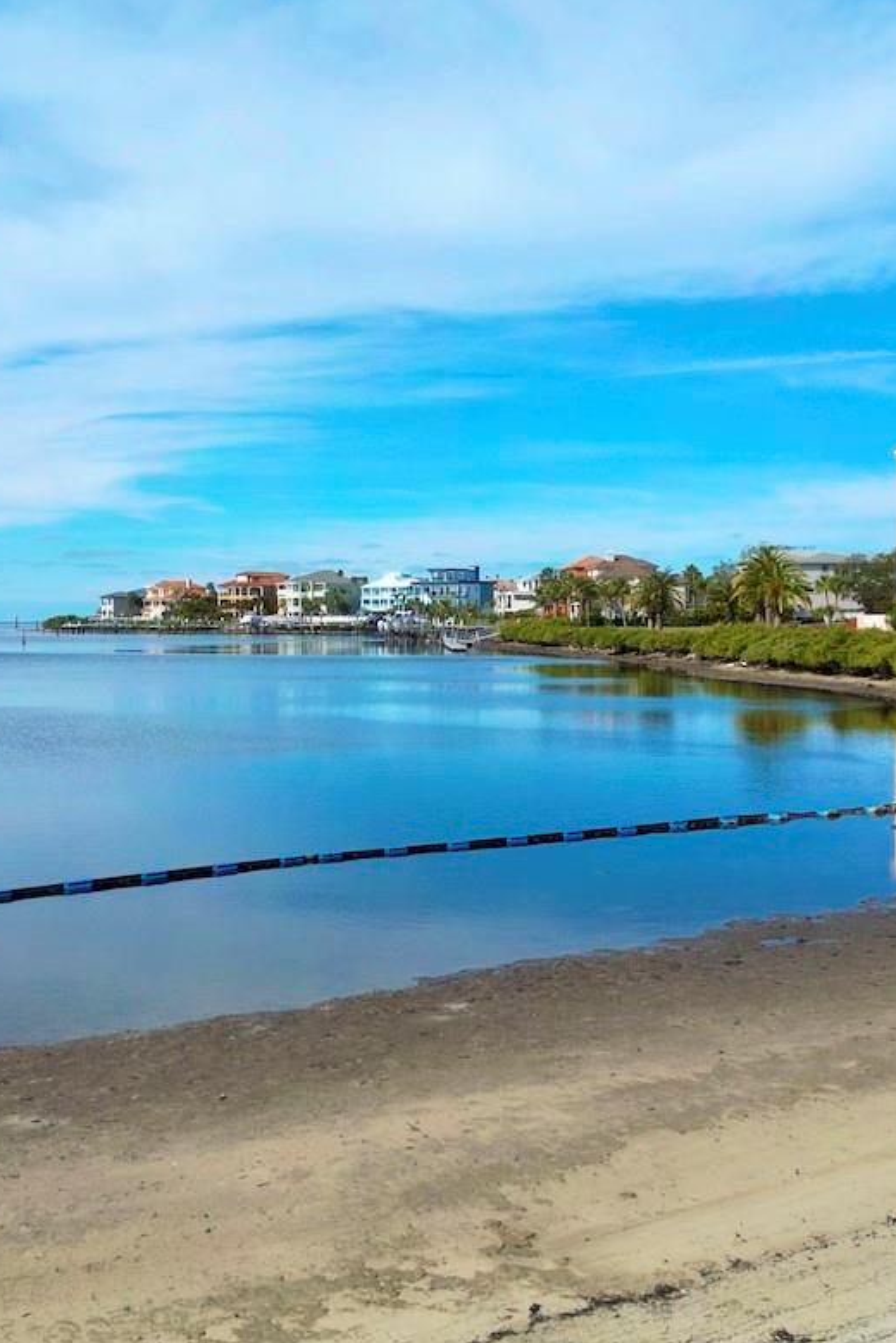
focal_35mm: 41
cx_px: 389
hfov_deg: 32.6
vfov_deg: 47.4
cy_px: 683
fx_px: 1529
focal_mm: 6.72
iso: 100
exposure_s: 1/3200
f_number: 1.7
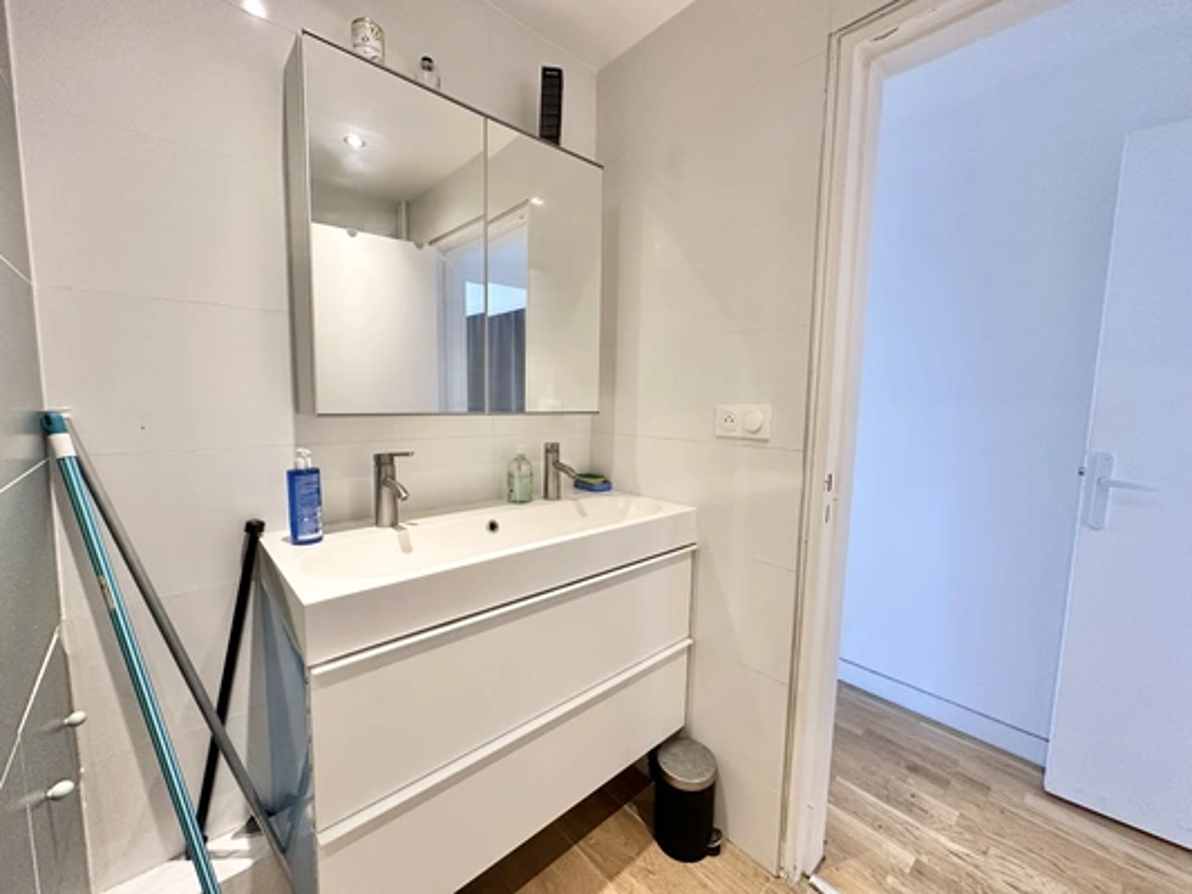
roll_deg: -0.9
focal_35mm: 14
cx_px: 596
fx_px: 482
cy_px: 447
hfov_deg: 102.1
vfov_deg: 85.7
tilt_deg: -5.5
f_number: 2.2
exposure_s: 1/99
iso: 250
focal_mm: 2.22
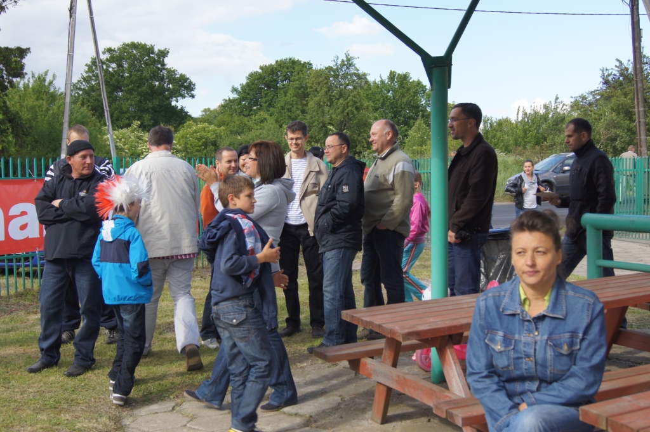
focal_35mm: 45
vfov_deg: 29.8
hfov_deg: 43.7
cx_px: 325
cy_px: 216
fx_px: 811
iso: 100
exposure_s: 1/200
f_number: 5.6
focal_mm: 30
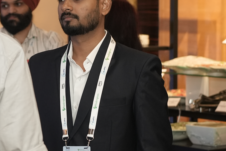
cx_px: 27
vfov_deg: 7.5
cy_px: 52
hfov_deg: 11.2
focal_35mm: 182
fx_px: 1142
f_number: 4
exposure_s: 1/125
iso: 2000
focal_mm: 66
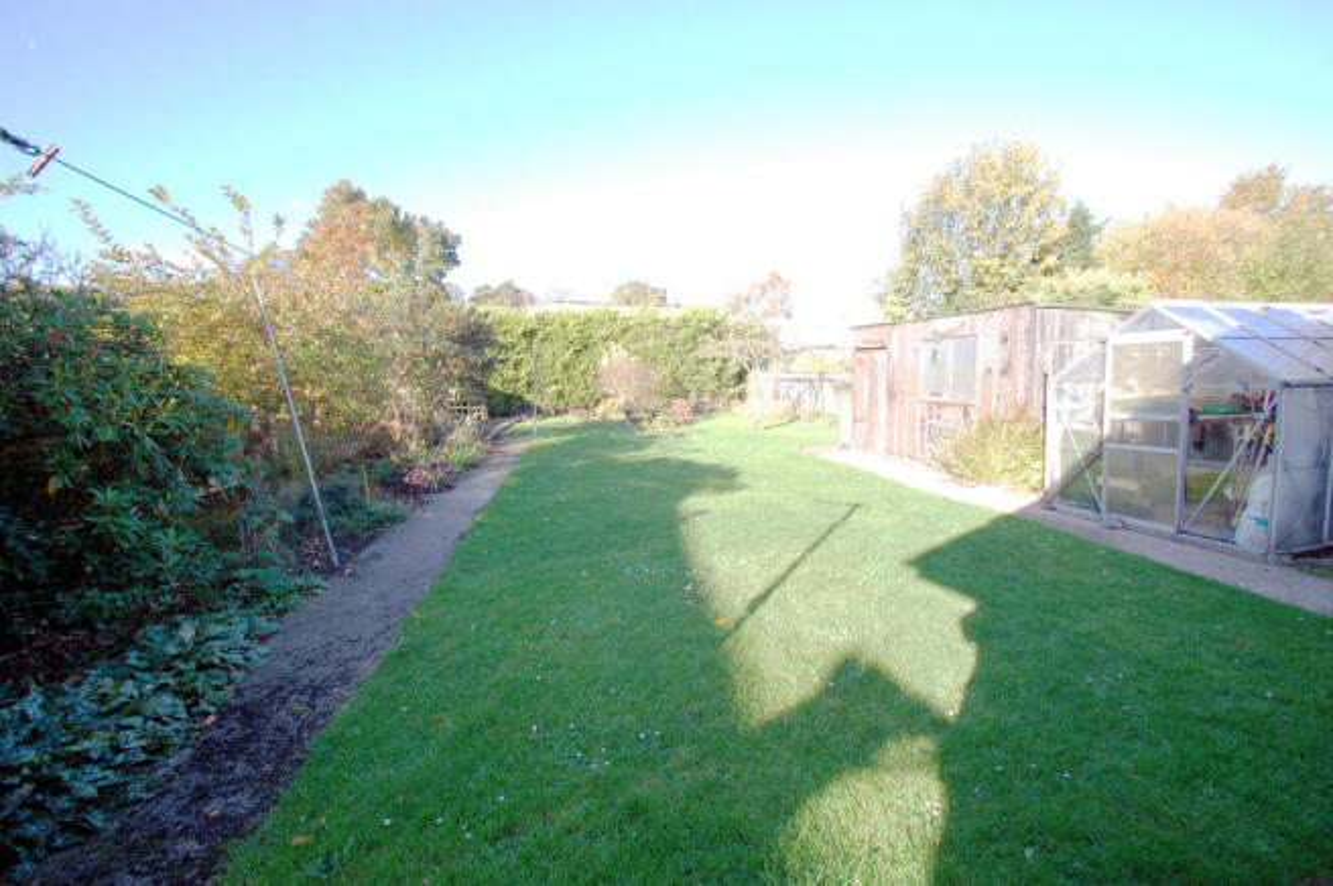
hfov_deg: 100.4
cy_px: 443
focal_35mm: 15
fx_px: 555
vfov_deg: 77.2
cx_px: 666
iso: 200
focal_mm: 10
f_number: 6.3
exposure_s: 1/160
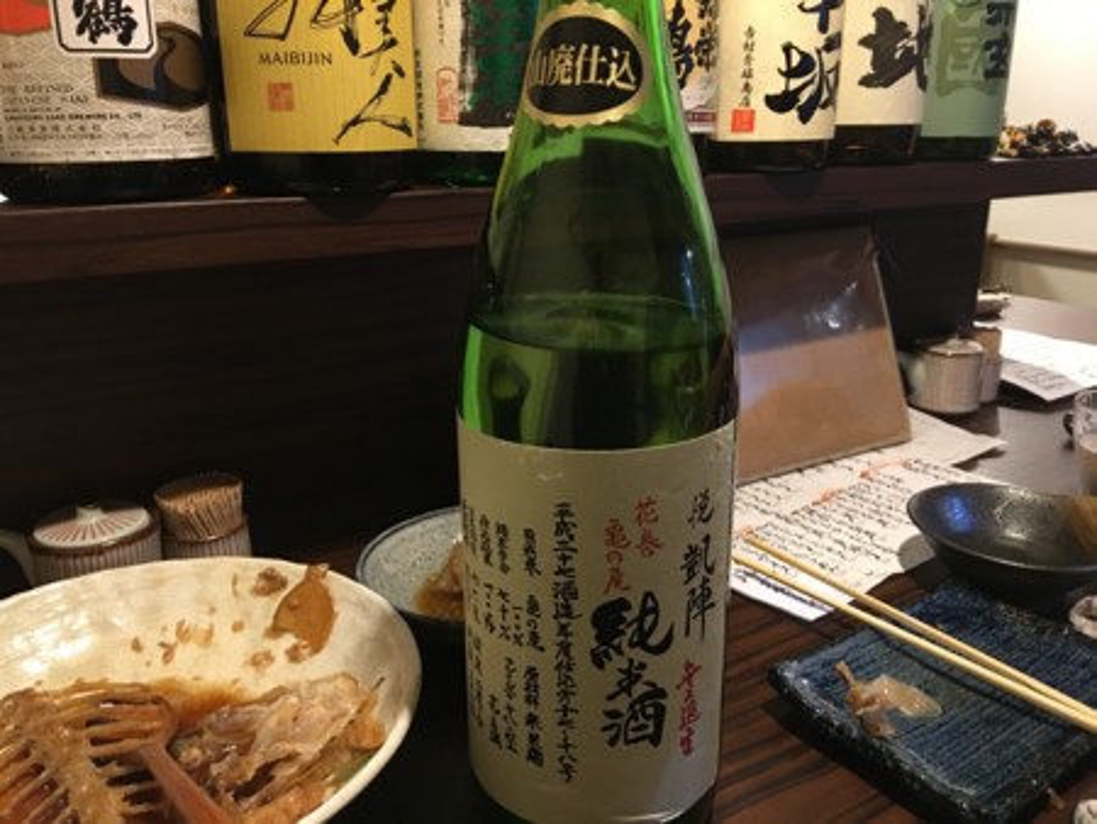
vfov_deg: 48.3
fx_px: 920
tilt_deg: -17.0
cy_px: 412
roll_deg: +0.5
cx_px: 548
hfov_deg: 61.6
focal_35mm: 29
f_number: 2.2
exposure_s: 1/4
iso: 50
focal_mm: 4.15
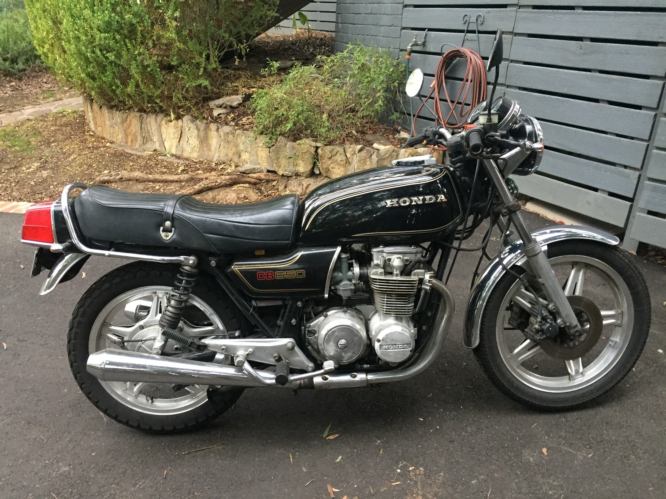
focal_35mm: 29
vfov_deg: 48.2
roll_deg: -3.4
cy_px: 250
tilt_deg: -21.5
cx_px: 333
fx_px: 558
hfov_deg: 61.7
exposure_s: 1/33
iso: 250
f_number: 2.2
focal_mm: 4.15
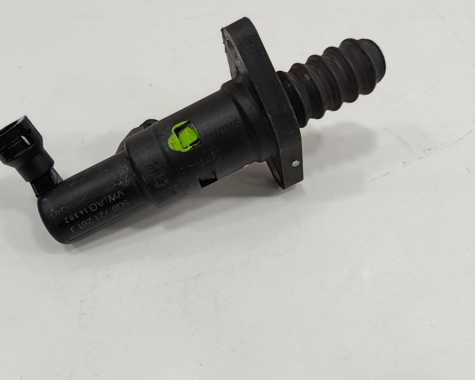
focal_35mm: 29
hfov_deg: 59.9
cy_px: 172
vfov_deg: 49.9
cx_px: 186
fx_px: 408
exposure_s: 1/100
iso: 891
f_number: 1.7
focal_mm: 5.24
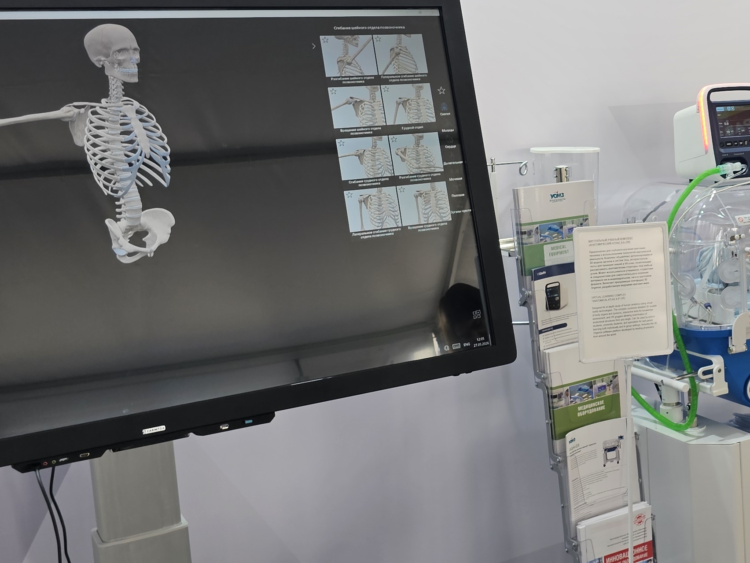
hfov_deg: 32.7
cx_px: 747
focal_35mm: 54
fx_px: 1170
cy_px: 226
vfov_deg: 27.0
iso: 40
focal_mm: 6.3
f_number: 1.7
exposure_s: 1/100
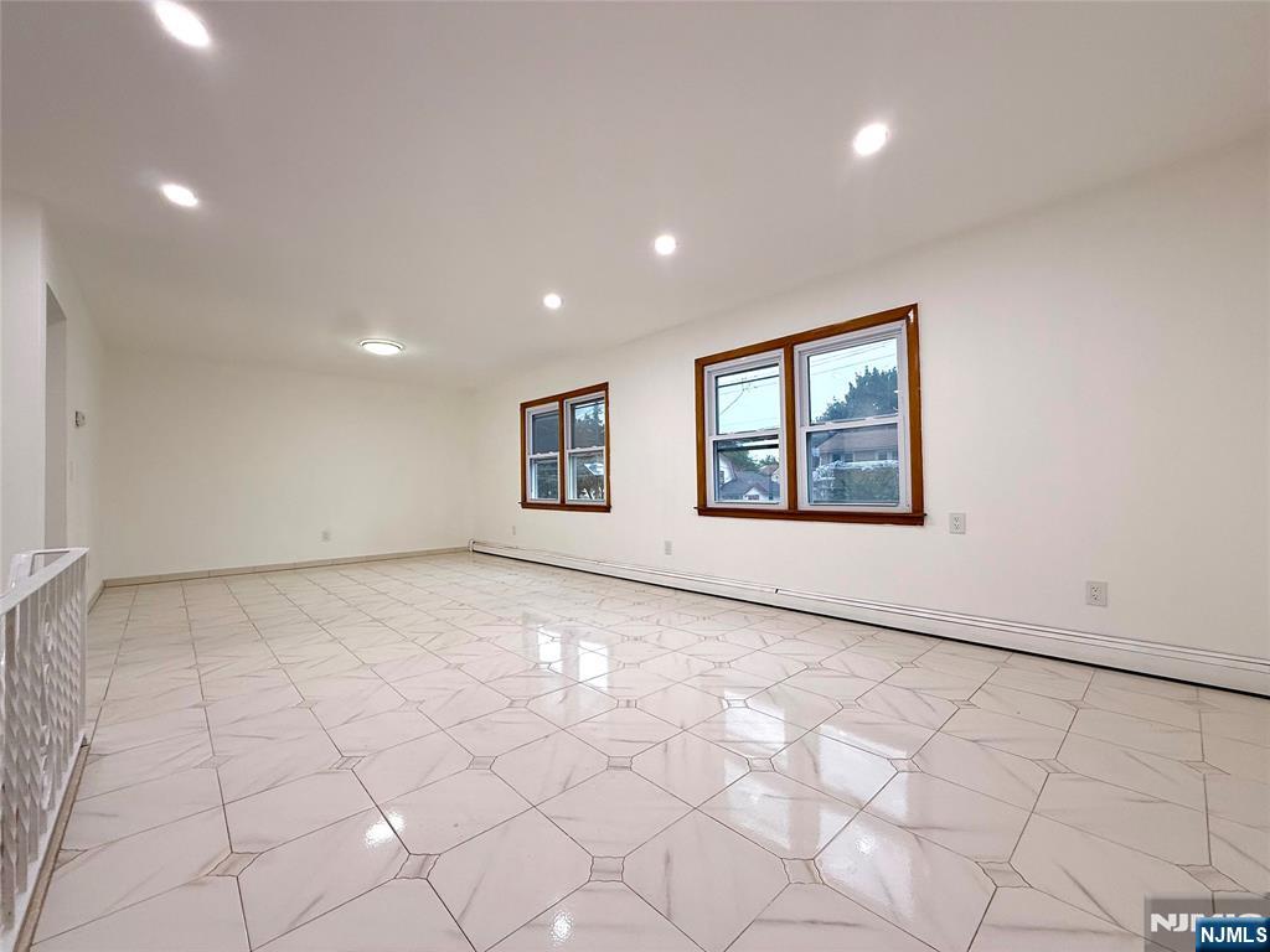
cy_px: 476
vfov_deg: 85.7
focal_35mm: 14
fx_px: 514
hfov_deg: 102.1
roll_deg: +0.7
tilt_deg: +1.5
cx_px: 635
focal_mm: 2.22
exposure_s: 1/120
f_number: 2.2
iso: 125
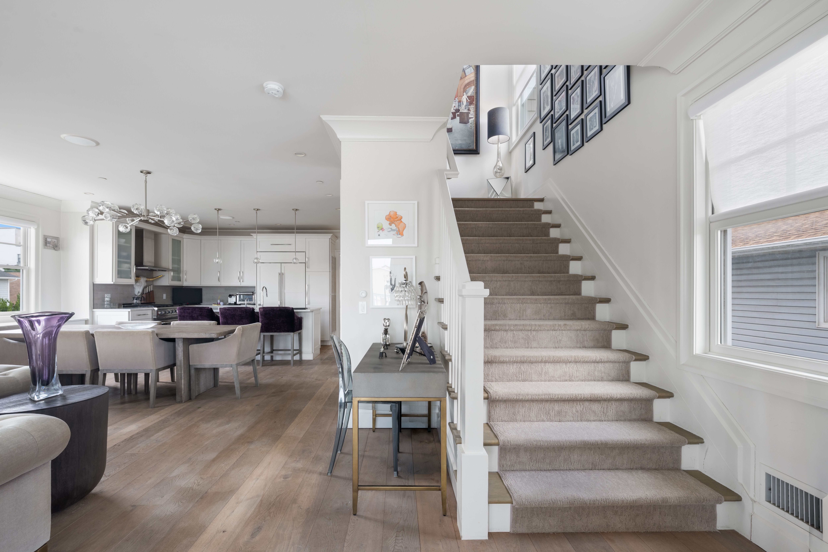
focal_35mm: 15
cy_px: 276
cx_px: 414
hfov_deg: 100.4
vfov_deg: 77.3
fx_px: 345
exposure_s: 1/1.25
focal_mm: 15
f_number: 11
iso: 320
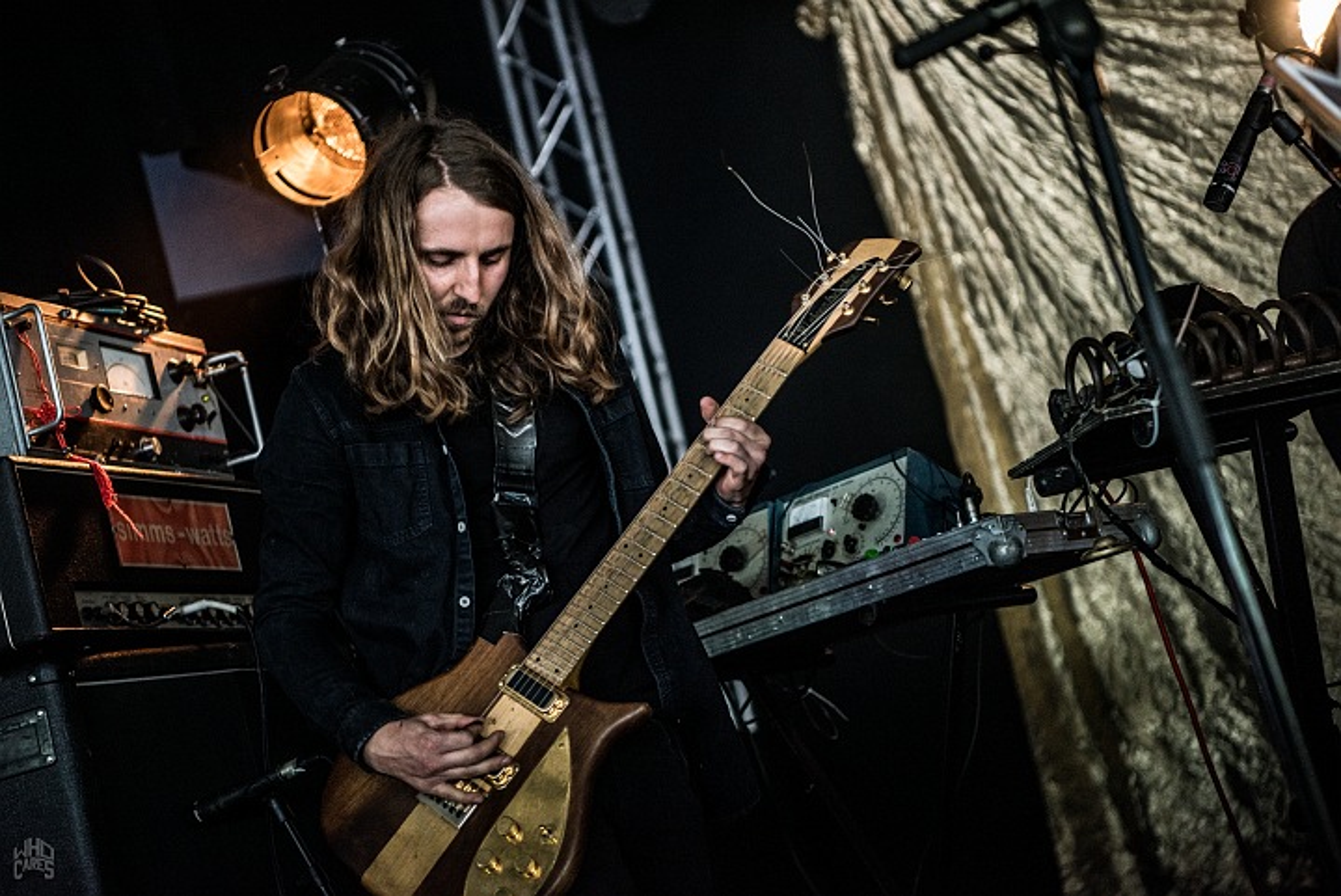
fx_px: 2609
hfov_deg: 28.8
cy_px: 448
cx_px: 670
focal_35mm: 70
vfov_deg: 19.5
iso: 800
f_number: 2.8
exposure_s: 1/125
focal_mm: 70
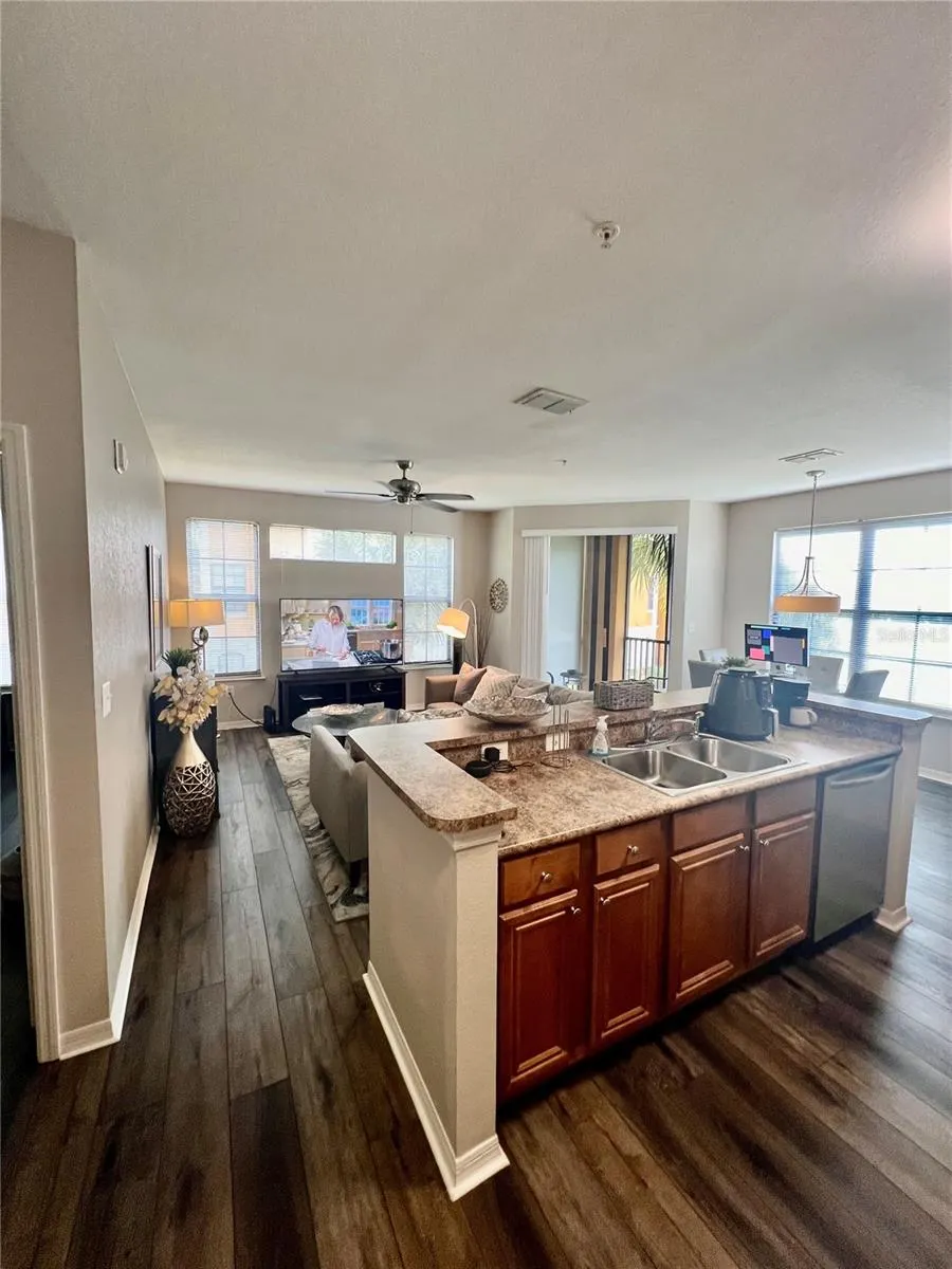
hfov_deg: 89.9
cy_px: 634
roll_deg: -2.6
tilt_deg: -5.8
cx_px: 476
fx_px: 477
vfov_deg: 106.2
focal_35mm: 13
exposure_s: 1/120
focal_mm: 1.57
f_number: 1.8
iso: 160
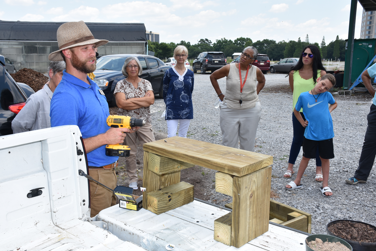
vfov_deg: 36.9
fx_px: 376
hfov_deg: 53.1
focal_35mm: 36
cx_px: 188
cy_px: 126
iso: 200
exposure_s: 1/250
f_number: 10
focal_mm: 24
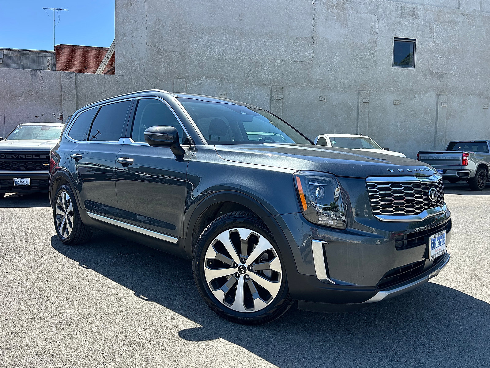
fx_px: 368
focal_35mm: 26
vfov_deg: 53.1
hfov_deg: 67.3
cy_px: 184
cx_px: 245
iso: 50
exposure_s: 1/1669
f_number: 1.5
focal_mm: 5.7
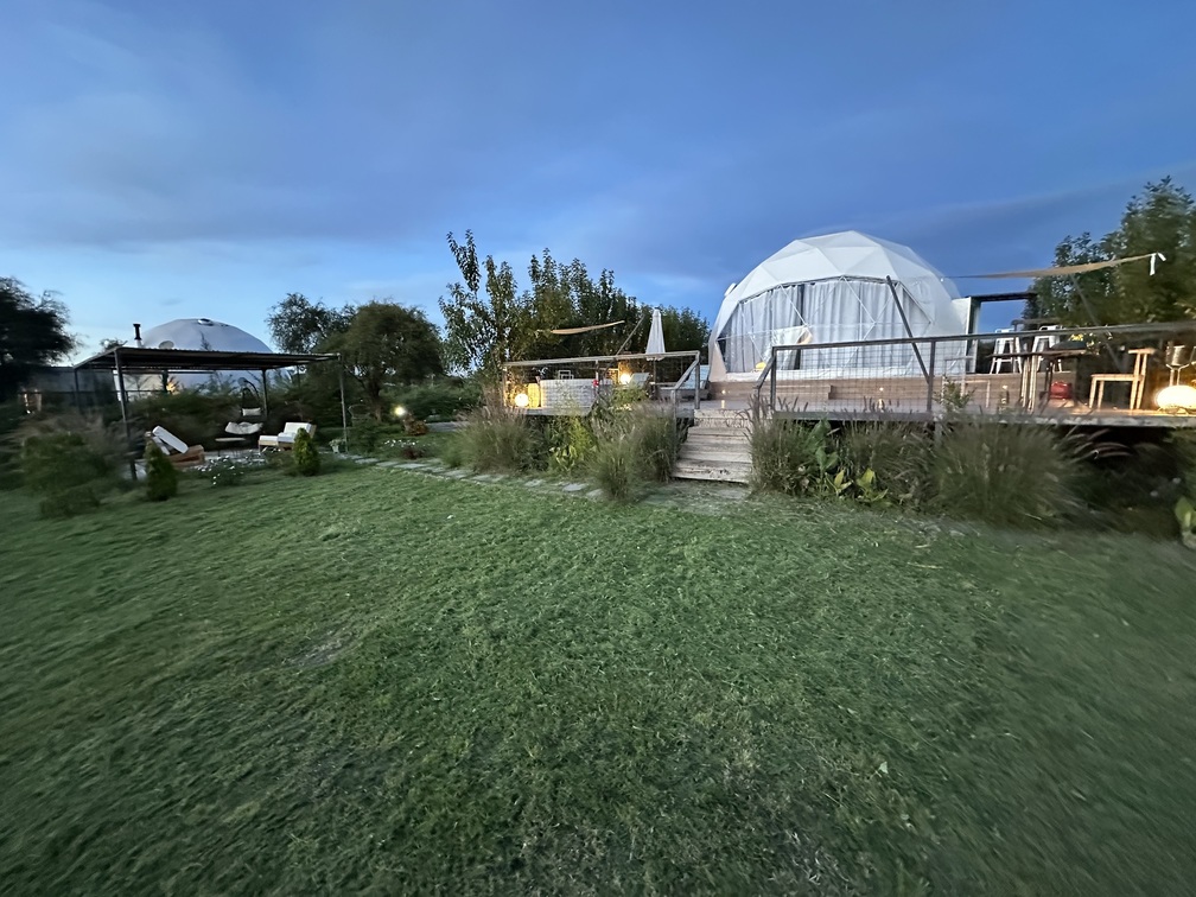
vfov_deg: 85.7
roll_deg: +1.4
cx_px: 598
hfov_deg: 102.1
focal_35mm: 14
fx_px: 484
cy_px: 448
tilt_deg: -7.3
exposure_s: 1/59
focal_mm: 2.22
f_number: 2.2
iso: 1250
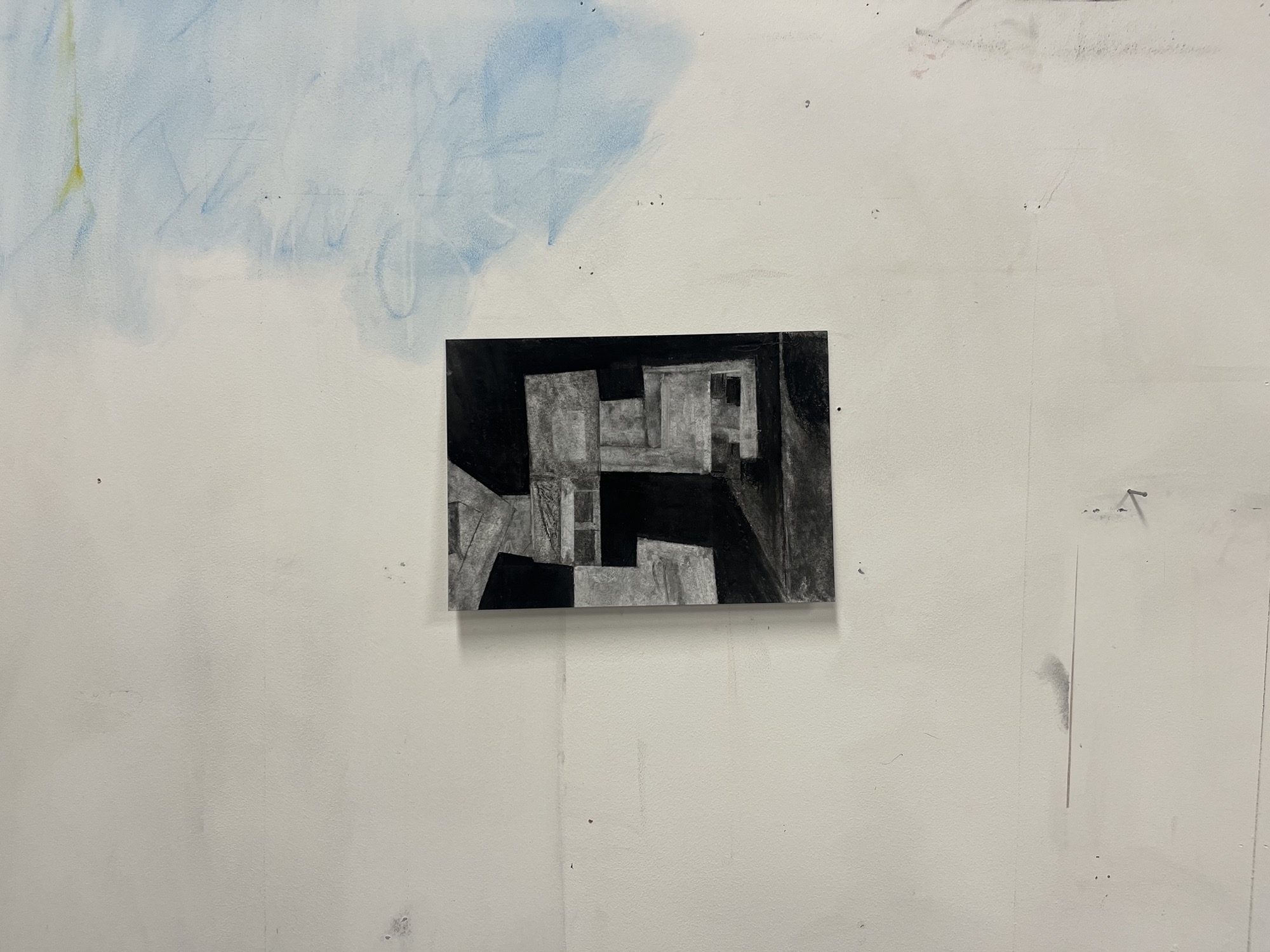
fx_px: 954
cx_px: 635
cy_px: 476
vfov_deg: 53.1
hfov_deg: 67.3
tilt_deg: -3.4
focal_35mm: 26
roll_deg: -0.3
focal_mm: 5.1
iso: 80
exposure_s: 1/100
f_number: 1.6
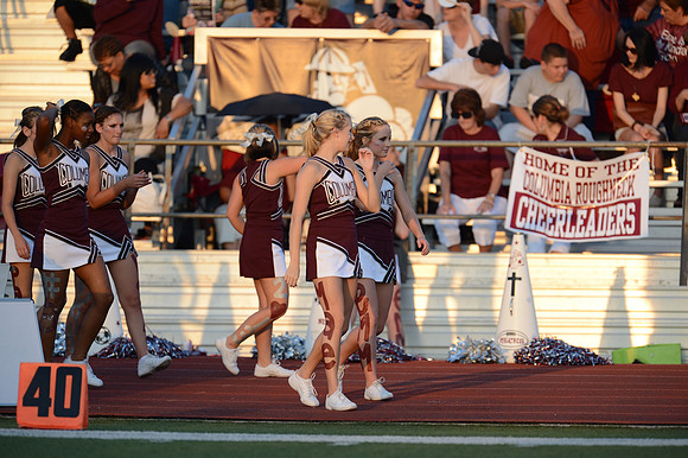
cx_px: 344
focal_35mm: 550
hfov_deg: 3.8
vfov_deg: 2.5
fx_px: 10505
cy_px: 229
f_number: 4
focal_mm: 550
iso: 800
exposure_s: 1/1600
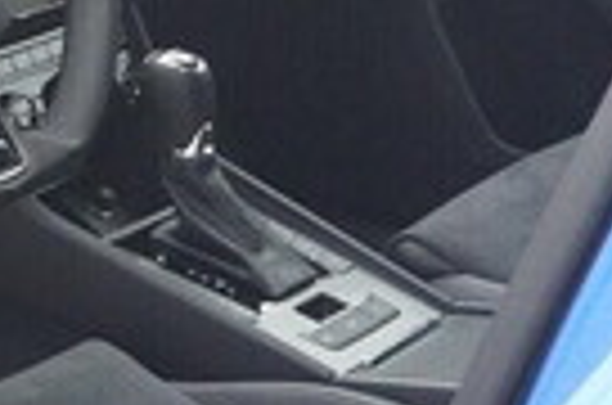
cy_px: 315
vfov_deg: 9.3
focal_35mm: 146
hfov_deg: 13.5
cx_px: -207
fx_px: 2476
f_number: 6.3
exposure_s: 1/320
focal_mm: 24
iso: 6400
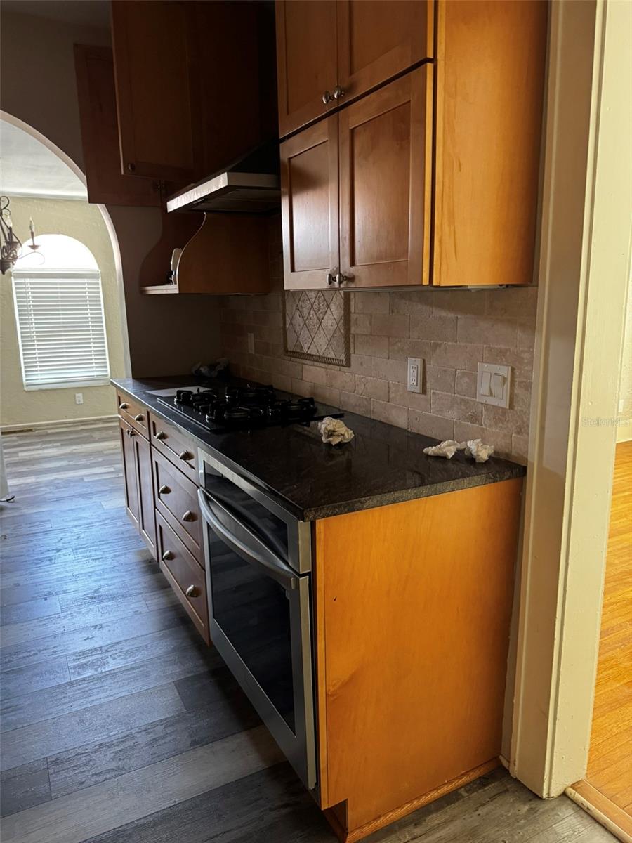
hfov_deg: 56.8
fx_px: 584
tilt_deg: -12.8
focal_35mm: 24
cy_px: 422
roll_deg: +1.2
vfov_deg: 71.6
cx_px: 316
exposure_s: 1/60
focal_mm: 6.76
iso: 500
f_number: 1.78
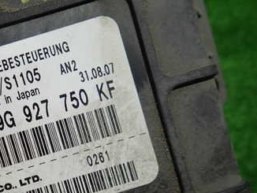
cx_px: 25
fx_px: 342
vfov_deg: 30.8
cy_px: 153
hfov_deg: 38.4
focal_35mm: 46
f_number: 2
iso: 160
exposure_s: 1/60
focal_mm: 4.5
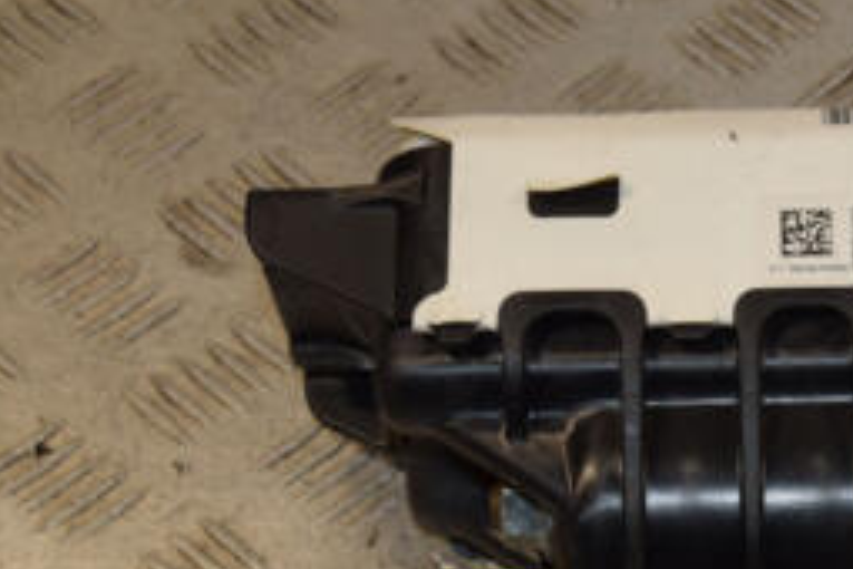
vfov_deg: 9.7
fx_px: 3341
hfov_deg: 14.3
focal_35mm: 141
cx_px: 886
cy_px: 365
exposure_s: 1/200
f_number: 9
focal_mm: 40
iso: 800
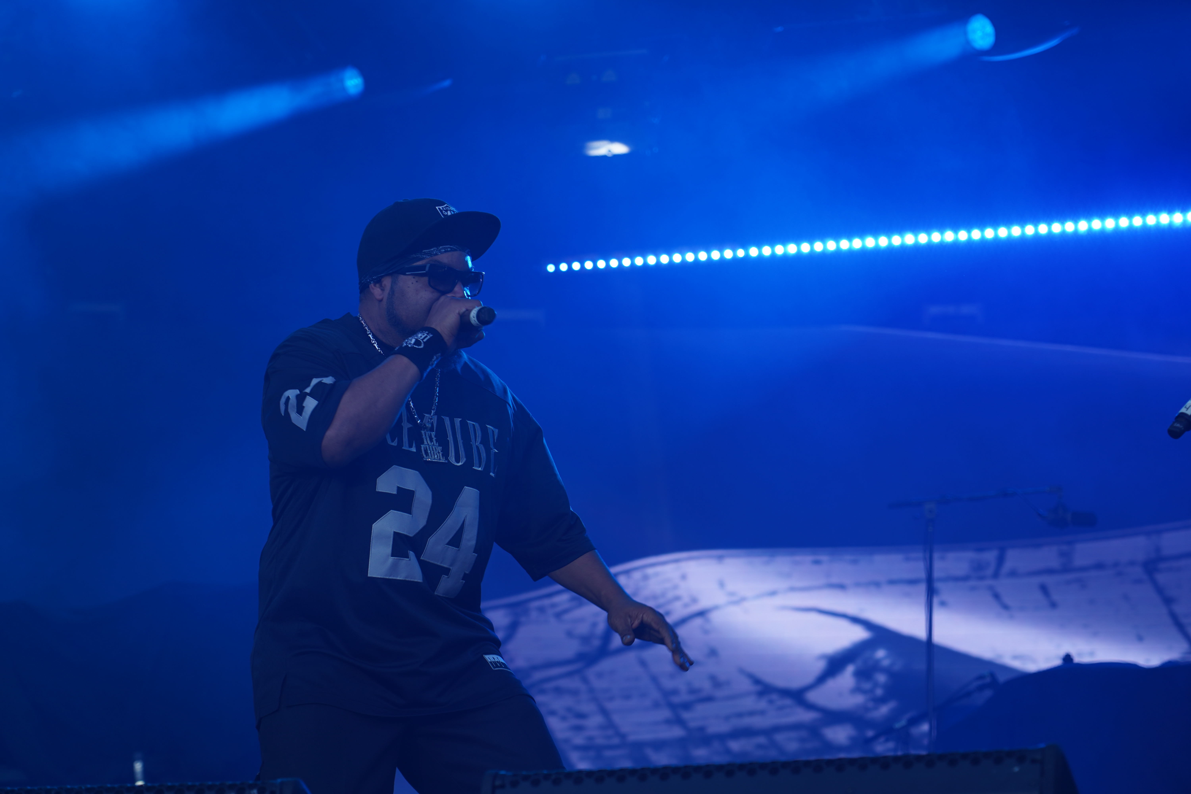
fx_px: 3473
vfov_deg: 13.0
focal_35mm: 105
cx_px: 596
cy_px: 397
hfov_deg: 19.5
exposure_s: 1/250
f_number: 5
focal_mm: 105
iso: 100
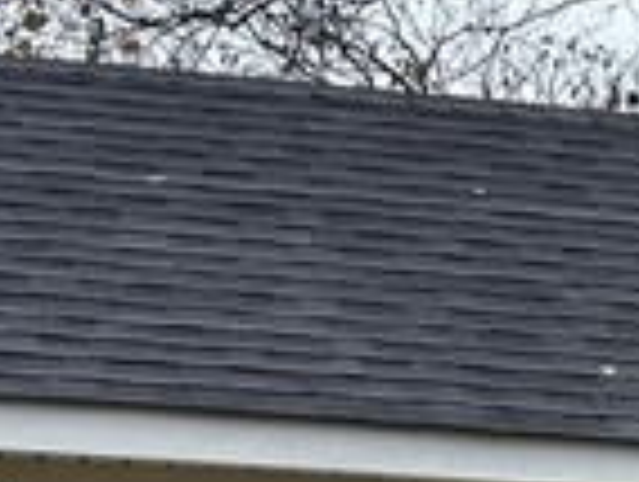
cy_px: 730
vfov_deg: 7.8
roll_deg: -2.4
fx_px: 3458
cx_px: 1174
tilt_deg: +2.3
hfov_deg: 10.0
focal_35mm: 187
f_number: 1.5
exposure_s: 1/1972
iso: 50
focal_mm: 5.7
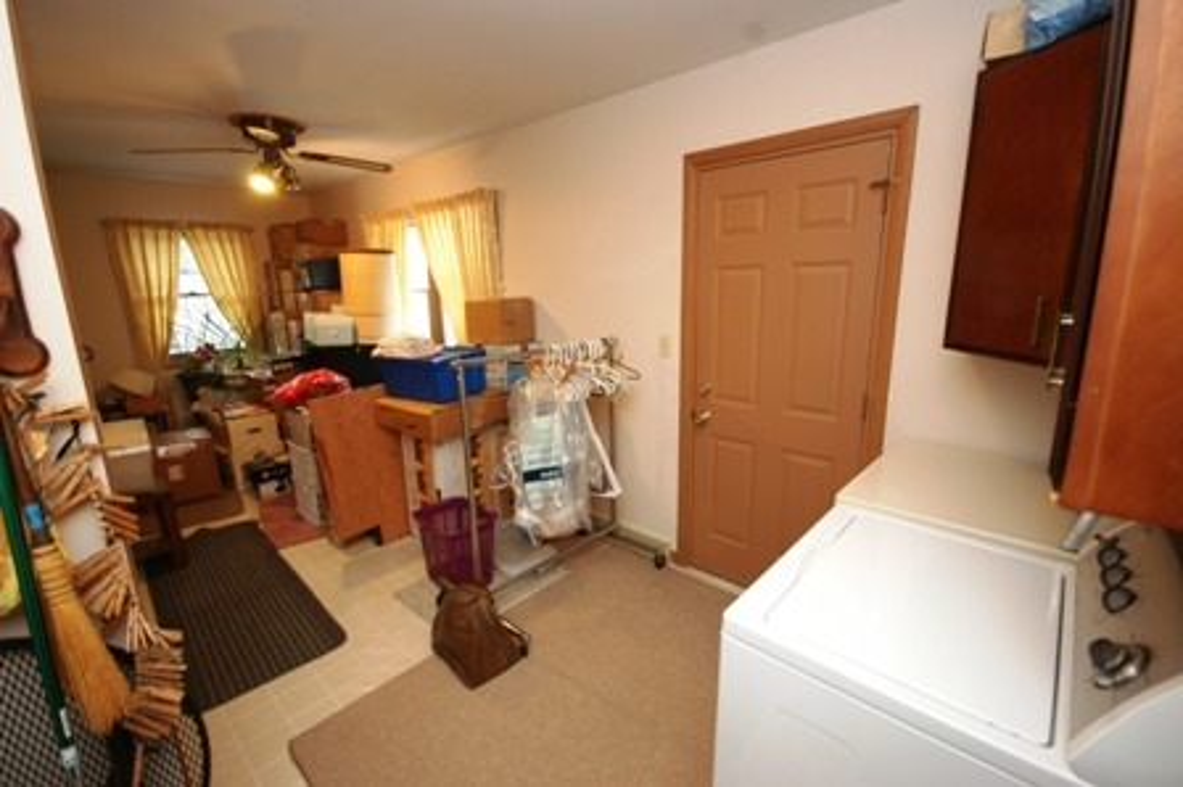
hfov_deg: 100.4
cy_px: 394
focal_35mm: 15
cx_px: 592
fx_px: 493
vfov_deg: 77.2
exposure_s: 1/10
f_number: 4
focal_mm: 10
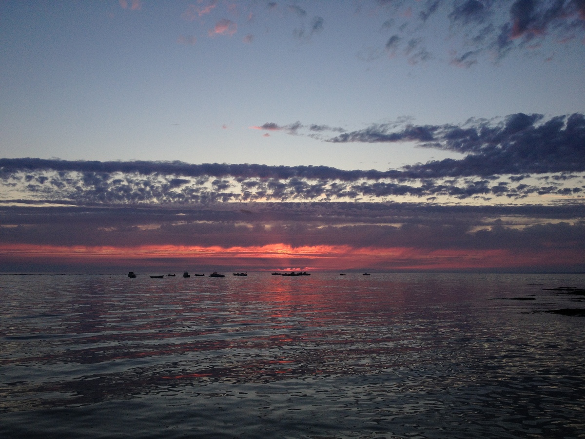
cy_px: 220
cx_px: 292
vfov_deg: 40.7
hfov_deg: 52.6
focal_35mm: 35
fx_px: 591
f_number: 2.4
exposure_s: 1/170
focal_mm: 4.28
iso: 50
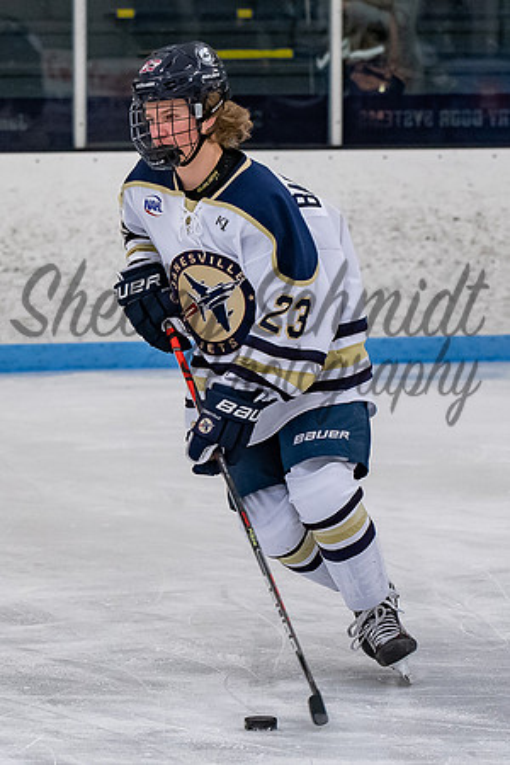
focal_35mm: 288
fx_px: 6124
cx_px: 77
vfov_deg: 7.1
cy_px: 334
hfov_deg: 4.8
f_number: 3.5
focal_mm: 100
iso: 1600
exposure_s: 1/800
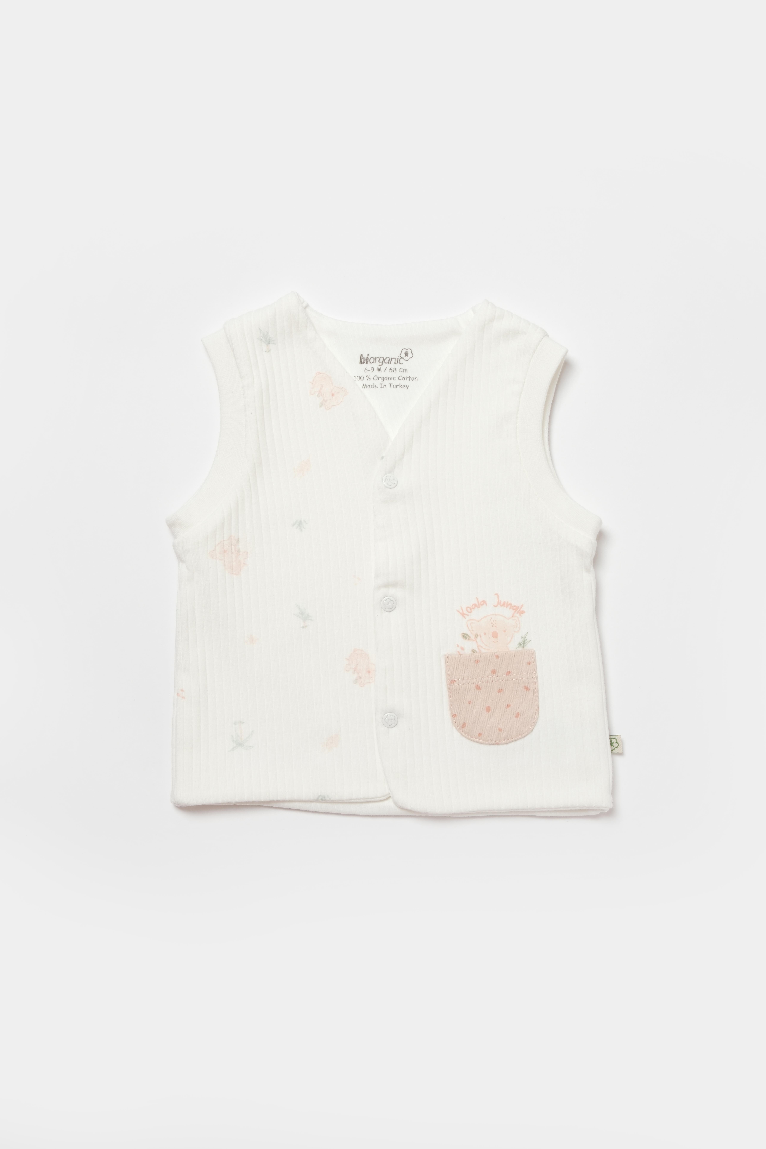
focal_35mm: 54
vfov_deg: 36.9
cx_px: 383
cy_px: 574
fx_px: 1723
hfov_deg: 25.1
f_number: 13
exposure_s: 1/125
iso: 125
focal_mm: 35.8
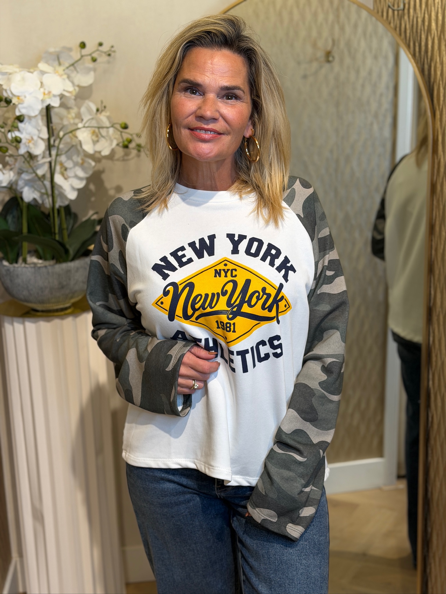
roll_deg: +1.9
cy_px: 297
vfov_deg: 39.7
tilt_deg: -13.1
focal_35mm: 48
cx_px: 223
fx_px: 825
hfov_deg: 30.3
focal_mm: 6.76
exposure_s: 1/121
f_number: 1.78
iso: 50
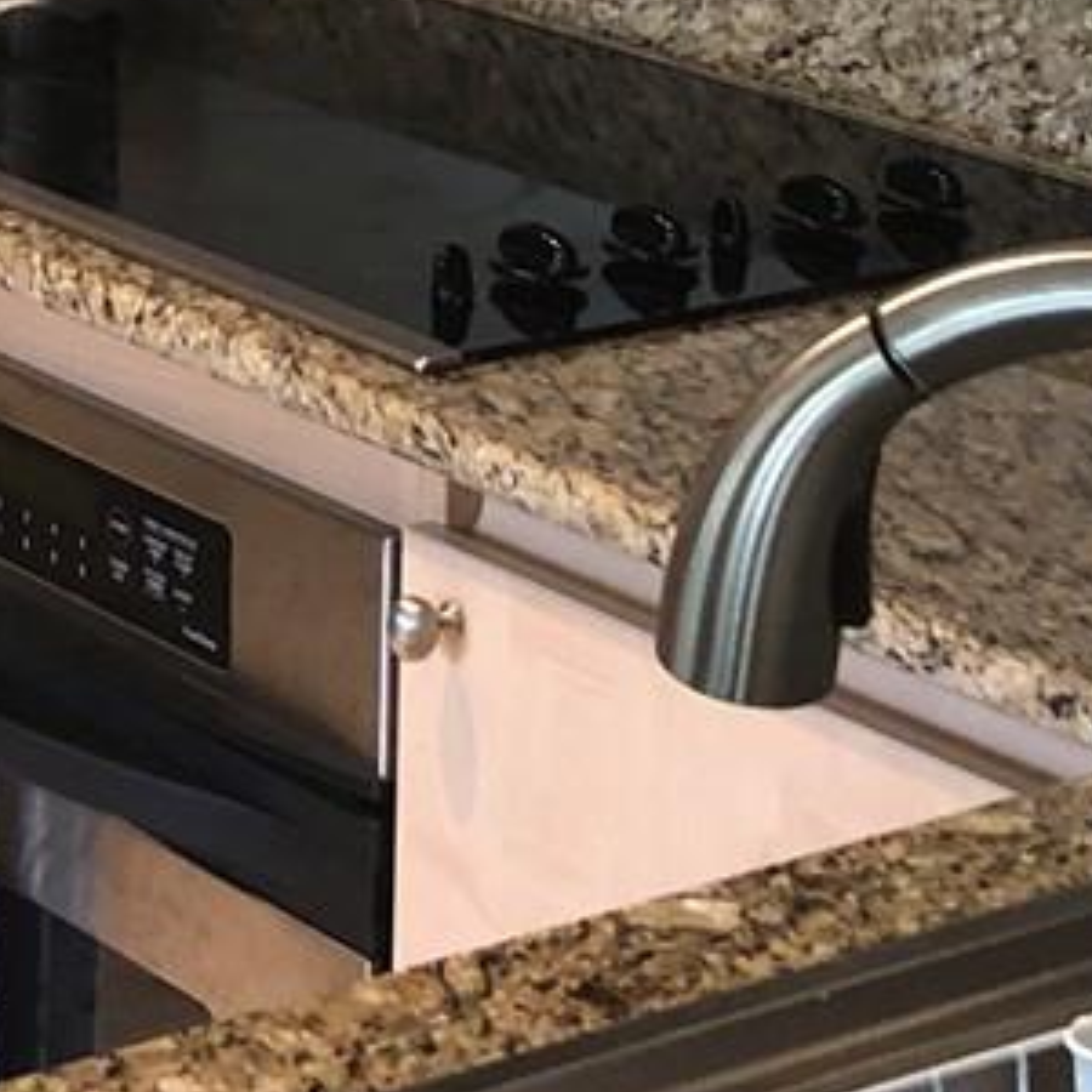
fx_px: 4711
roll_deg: -0.1
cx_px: -255
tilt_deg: -8.9
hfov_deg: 12.9
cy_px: -262
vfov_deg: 12.9
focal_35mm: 132
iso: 40
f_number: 1.8
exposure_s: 1/20
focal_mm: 3.99
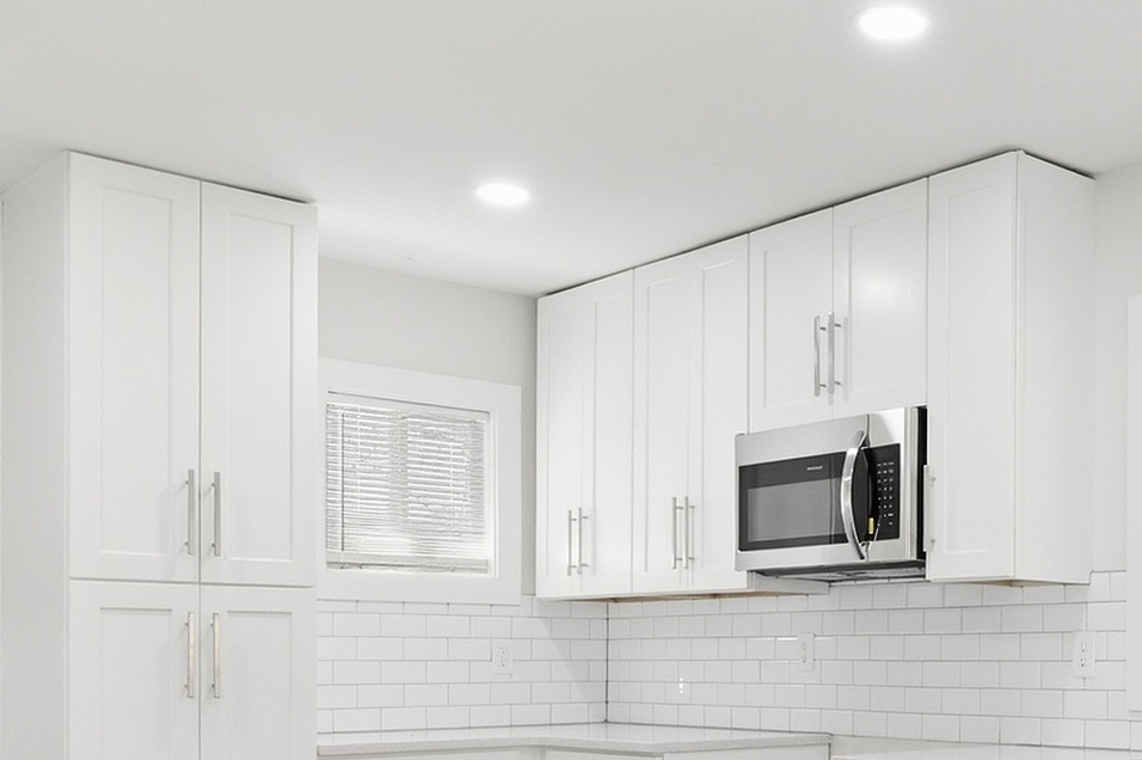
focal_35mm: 45
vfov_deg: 28.9
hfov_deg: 40.4
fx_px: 1426
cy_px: 652
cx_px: 1026
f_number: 8
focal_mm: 14
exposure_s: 1/160
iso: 400
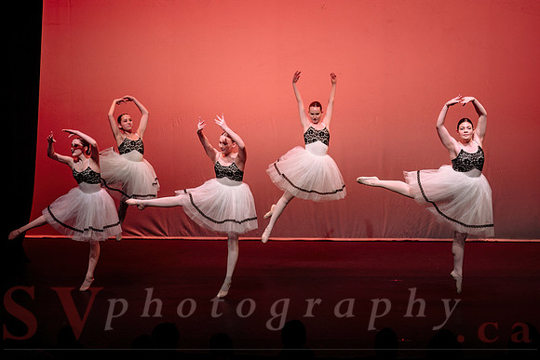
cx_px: 288
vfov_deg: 12.7
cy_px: 136
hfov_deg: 18.9
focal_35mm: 108
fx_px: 1622
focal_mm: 85
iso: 1000
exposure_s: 1/500
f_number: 2.8
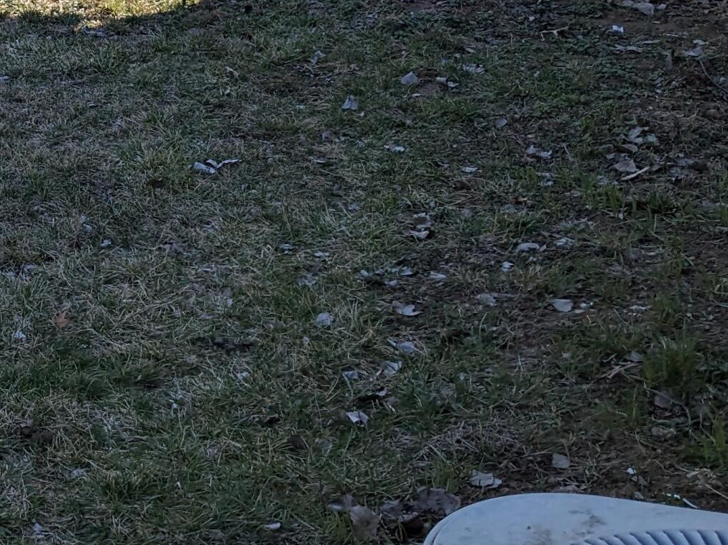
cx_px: -155
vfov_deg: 18.2
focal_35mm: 80
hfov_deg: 22.4
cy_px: 69
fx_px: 1682
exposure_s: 1/1669
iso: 51
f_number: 1.73
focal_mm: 4.38
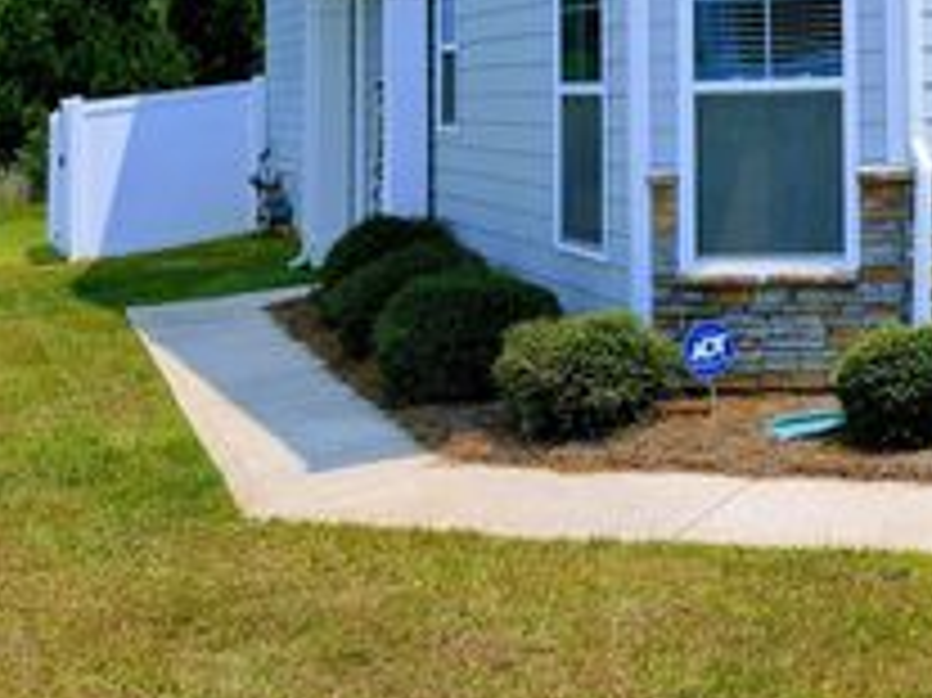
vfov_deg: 23.8
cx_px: 1108
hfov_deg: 28.9
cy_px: -50
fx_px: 1561
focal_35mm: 58
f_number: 1.68
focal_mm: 6.9
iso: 20
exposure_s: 1/1335
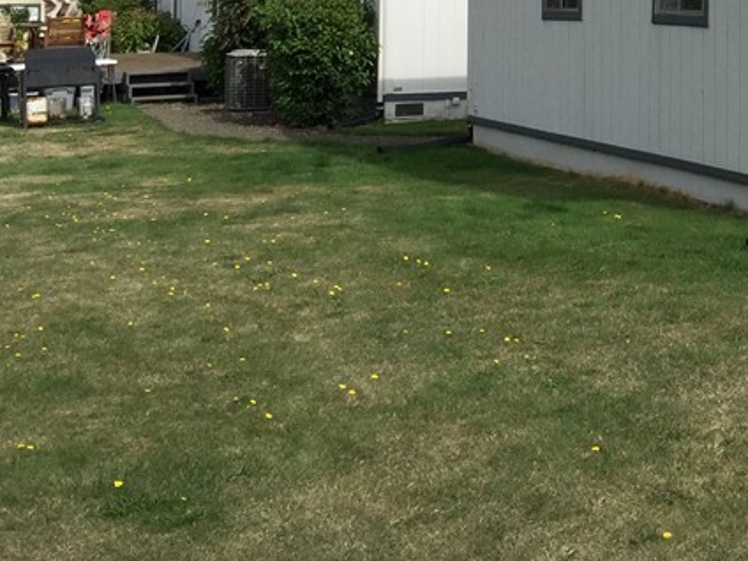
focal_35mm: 70
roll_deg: -0.6
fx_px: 1513
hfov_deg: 25.5
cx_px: 847
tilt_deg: +2.8
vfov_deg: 20.1
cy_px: -55
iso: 32
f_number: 2.2
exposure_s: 1/2326
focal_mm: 4.15
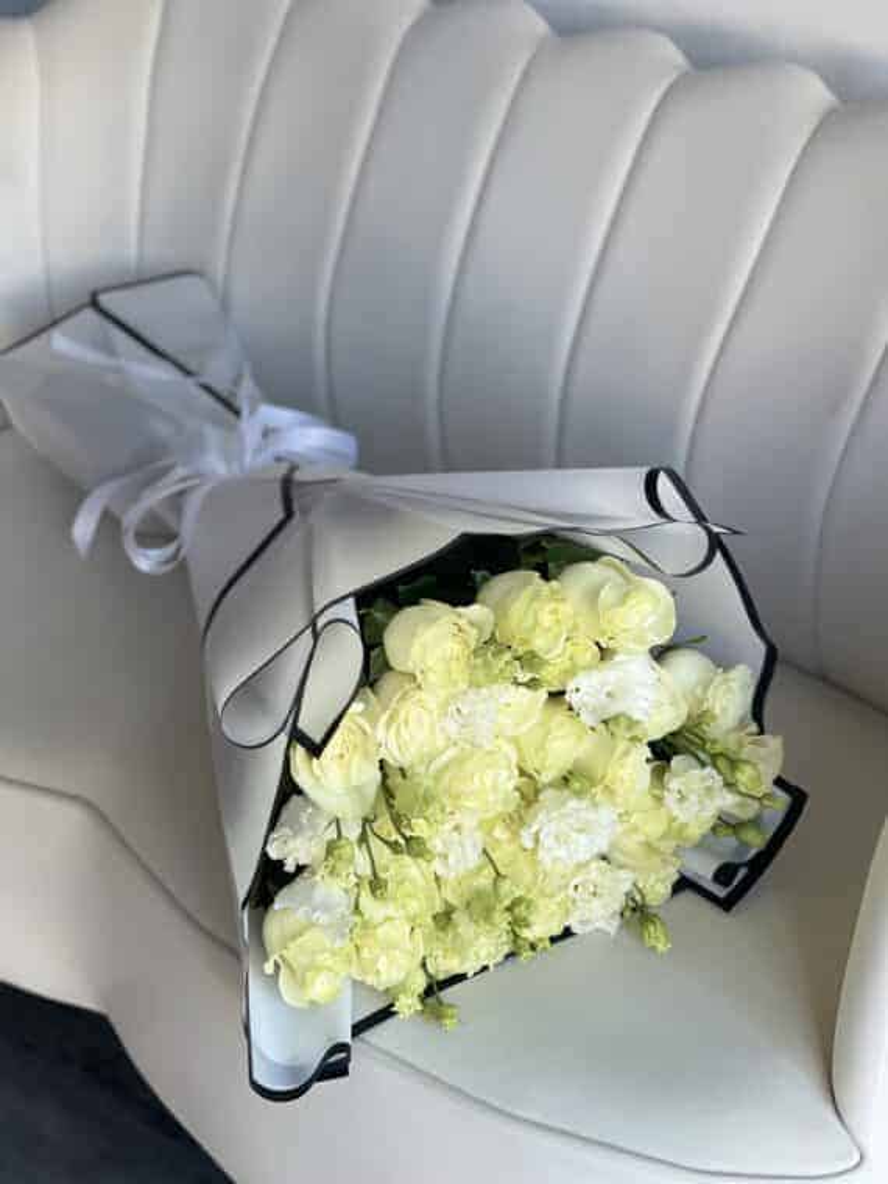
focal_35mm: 64
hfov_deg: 22.9
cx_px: 444
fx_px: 2189
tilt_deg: -30.2
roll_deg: +1.1
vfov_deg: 30.3
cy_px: 592
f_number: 2.2
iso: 100
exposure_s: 1/121
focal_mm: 7.5
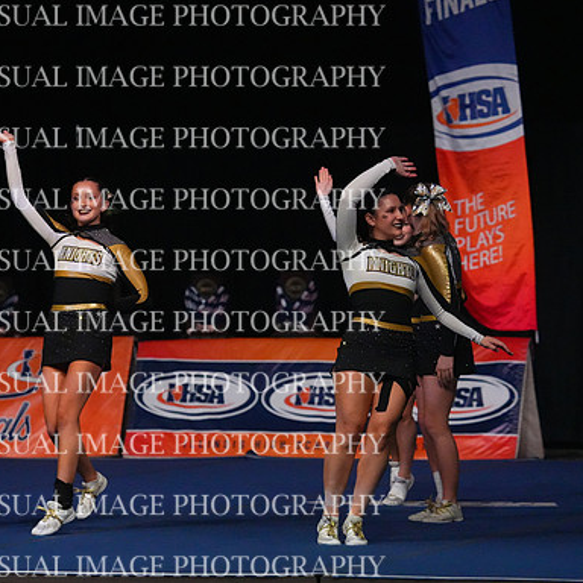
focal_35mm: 244
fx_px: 4649
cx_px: 165
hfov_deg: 7.2
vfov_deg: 7.2
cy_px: 291
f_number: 5.6
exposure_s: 1/1250
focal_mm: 190
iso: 16000
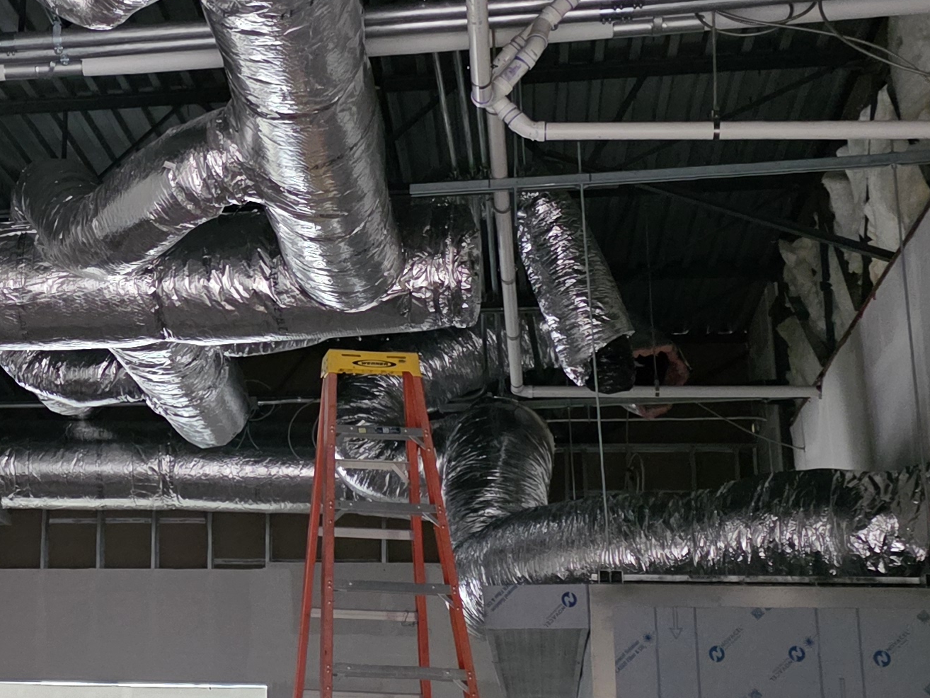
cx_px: 5
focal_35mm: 70
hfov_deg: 26.3
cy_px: 271
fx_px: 1881
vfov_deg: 21.0
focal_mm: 6.3
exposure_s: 1/120
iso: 2000
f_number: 1.7
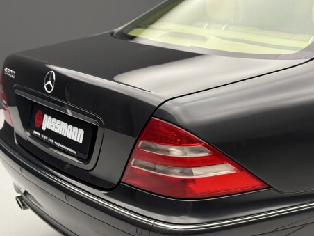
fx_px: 617
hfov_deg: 28.5
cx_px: 181
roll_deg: +0.2
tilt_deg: -16.8
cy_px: 155
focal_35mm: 68
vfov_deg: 21.5
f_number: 1.78
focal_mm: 6.76
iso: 160
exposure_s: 1/66
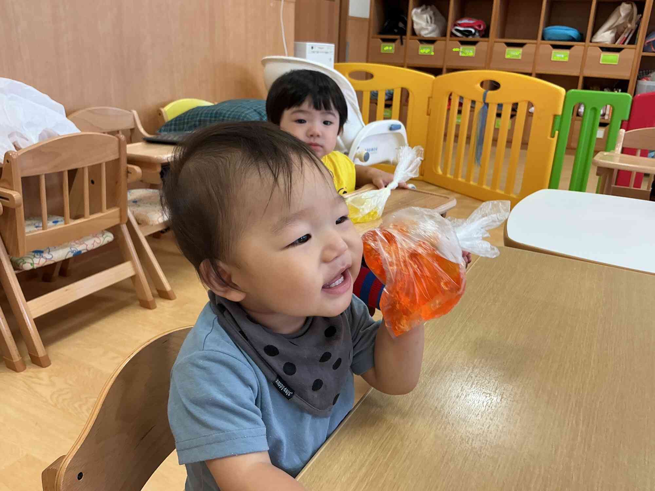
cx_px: 328
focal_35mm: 29
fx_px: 549
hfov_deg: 61.7
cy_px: 246
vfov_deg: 48.2
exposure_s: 1/100
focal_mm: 3
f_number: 1.8
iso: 64
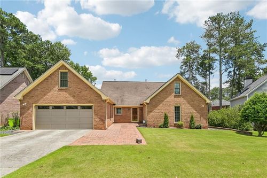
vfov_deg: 73.7
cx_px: 134
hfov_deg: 96.8
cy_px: 89
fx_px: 119
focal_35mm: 16
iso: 200
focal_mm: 16
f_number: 8
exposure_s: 1/800
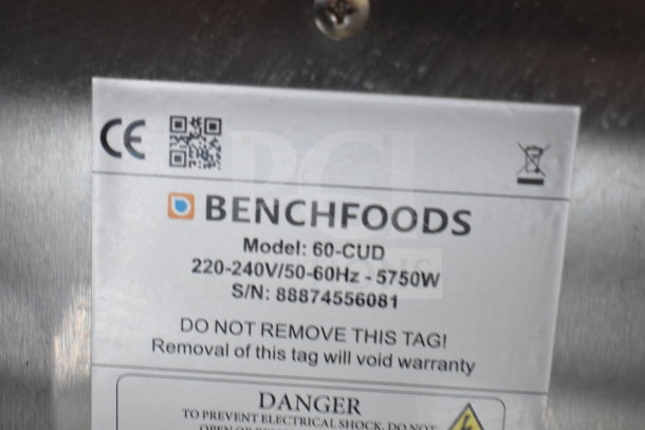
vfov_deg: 25.1
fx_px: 968
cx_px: 322
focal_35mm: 54
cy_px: 215
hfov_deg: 36.9
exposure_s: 1/60
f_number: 4.8
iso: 900
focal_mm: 36
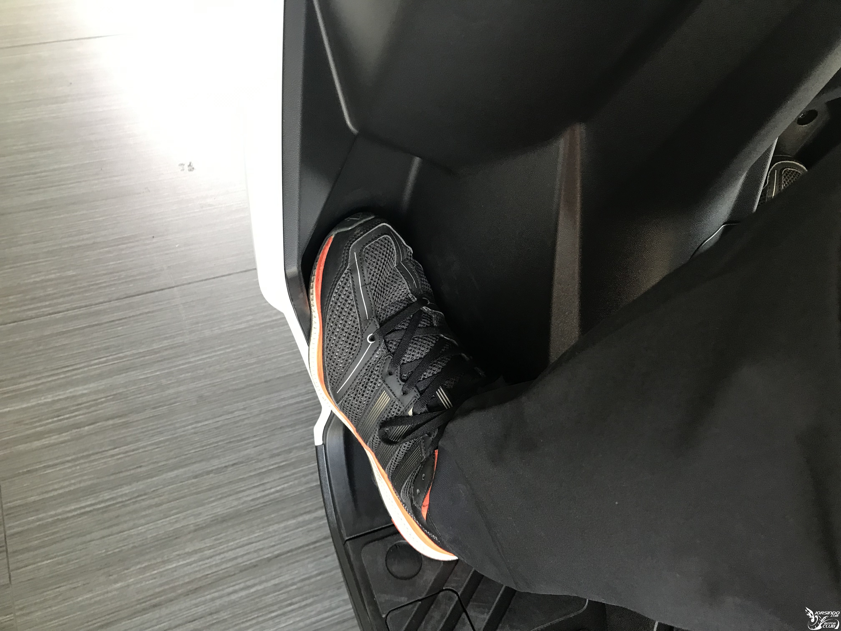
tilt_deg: -57.2
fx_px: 680
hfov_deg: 63.4
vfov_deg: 49.7
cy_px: 316
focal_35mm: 28
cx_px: 420
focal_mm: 3.99
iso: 40
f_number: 1.8
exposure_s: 1/17
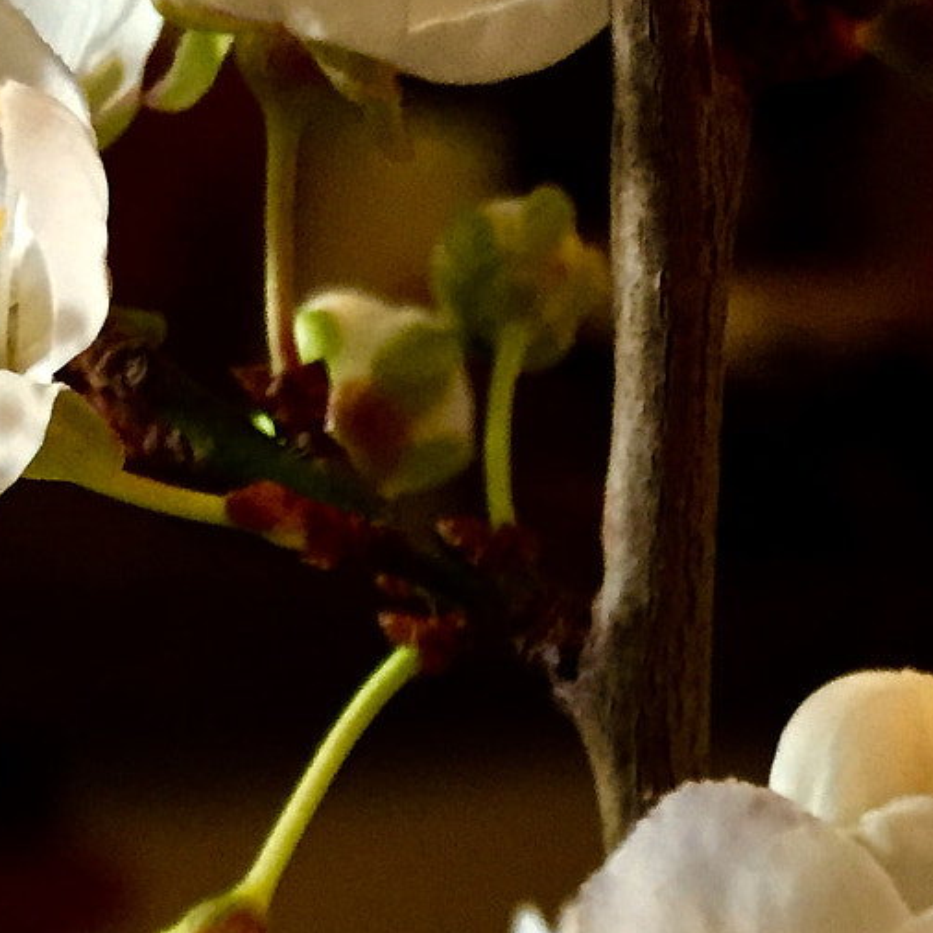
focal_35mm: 81
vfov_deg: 18.9
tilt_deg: -20.8
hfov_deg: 21.4
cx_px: 548
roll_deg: -5.1
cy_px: 1392
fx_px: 2470
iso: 200
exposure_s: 1/33
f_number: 2.2
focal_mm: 4.15
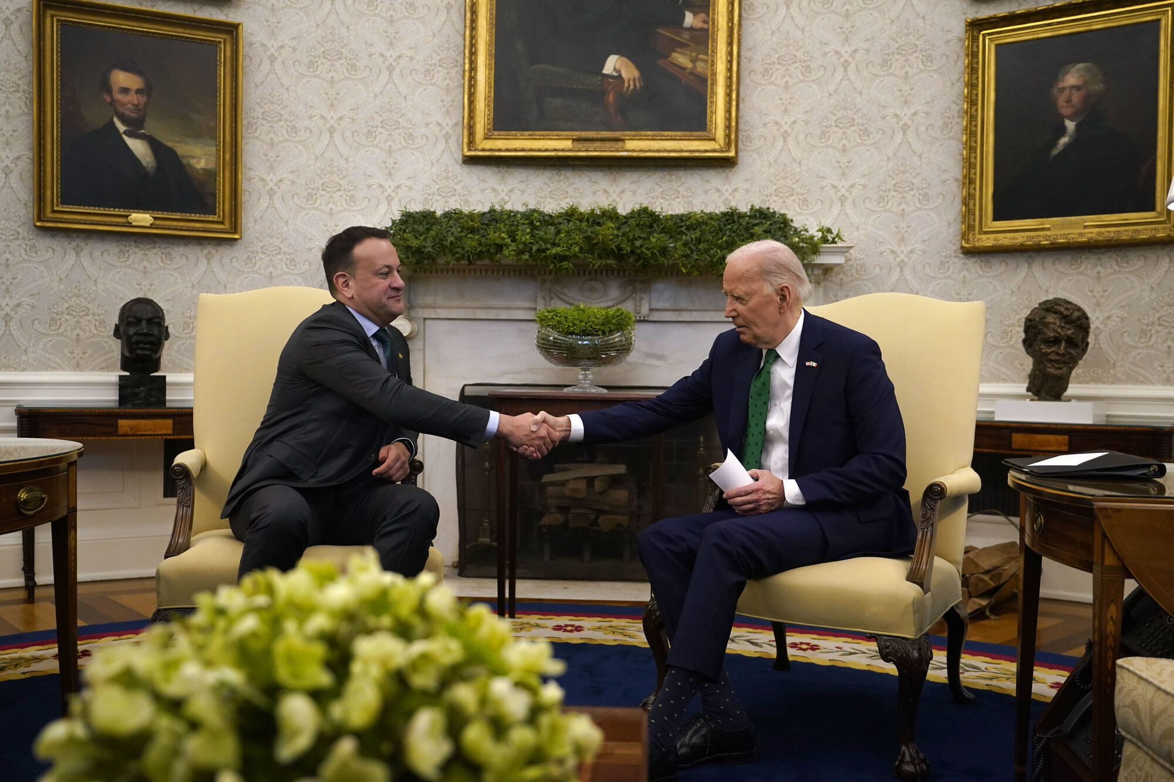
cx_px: 587
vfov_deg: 41.1
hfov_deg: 58.7
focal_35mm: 32
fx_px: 1043
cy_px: 391
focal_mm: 32
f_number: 2.8
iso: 2000
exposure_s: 1/500
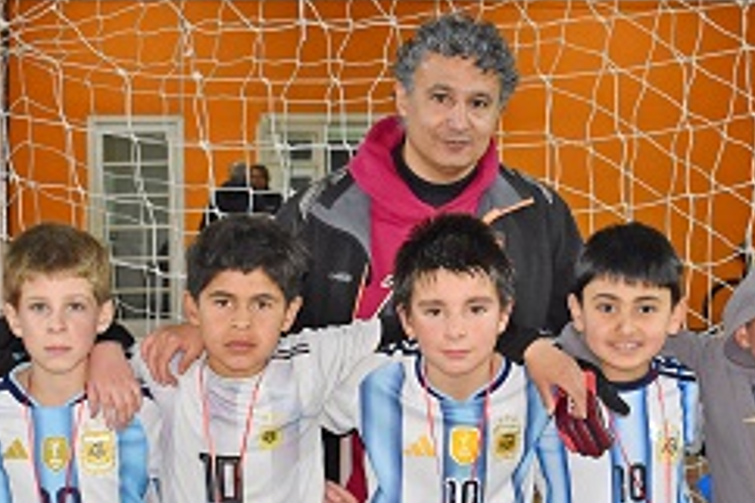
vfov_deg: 11.8
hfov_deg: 17.8
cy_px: 500
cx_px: 402
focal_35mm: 115
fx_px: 2415
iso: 1800
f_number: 4.2
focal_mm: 31
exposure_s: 1/60
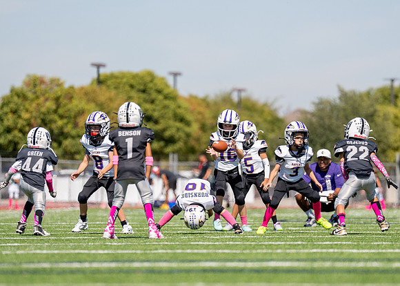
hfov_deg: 6.4
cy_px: 160
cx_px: 216
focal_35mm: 314
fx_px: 3563
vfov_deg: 4.6
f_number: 2.8
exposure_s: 1/5000
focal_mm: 200
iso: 200
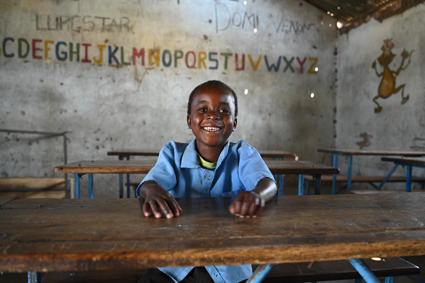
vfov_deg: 41.7
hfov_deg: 59.5
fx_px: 372
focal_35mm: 32
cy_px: 142
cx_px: 212
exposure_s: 1/125
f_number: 4
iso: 2500
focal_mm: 31.5
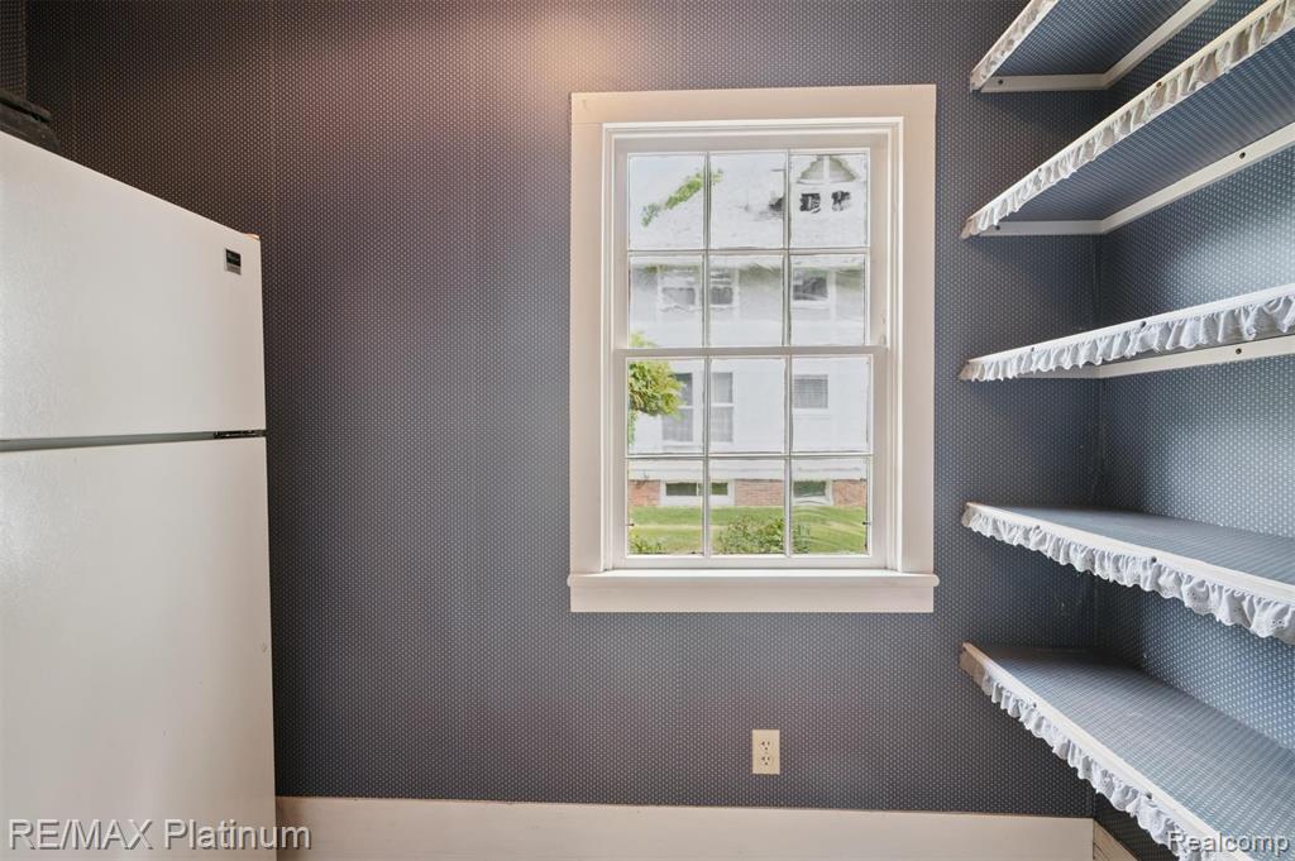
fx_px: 611
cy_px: 430
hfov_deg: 93.3
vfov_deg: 70.3
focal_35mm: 17
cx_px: 648
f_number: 9
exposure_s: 1/2
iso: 400
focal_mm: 17
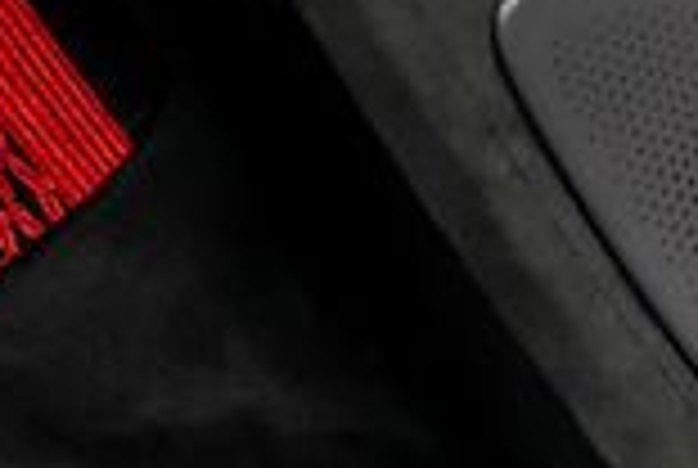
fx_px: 3283
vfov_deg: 8.2
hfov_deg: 11.9
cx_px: 806
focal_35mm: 169
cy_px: 137
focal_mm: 41
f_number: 4
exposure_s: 1/60
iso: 1600
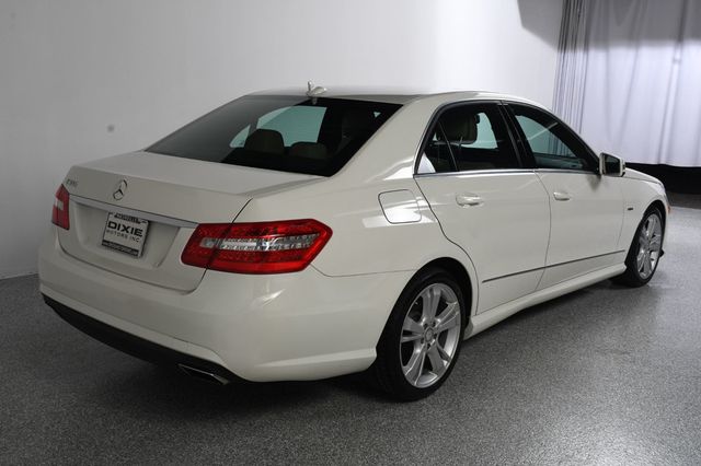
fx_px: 759
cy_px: 233
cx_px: 350
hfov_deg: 49.6
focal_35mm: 39
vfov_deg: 34.2
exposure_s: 1/160
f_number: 13
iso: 100
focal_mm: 26
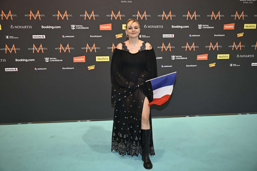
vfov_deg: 38.9
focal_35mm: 34
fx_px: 243
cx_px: 128
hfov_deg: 55.8
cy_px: 86
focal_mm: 34
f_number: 3.5
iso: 1250
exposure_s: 1/250
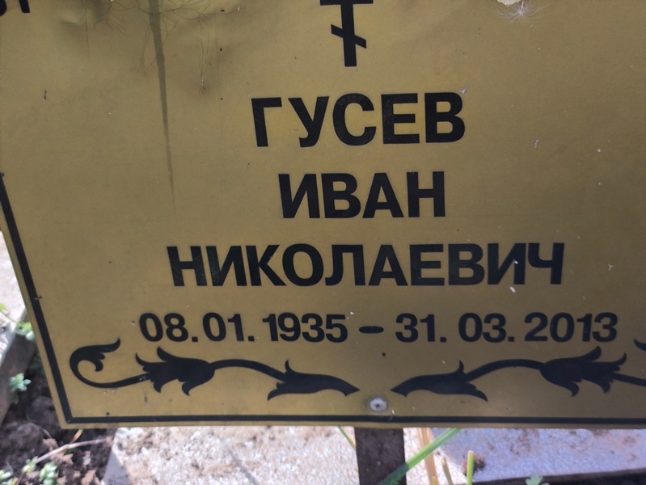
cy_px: 242
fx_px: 934
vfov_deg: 29.1
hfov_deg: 38.2
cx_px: 323
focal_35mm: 50
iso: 50
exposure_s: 1/219
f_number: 1.7
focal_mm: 4.71
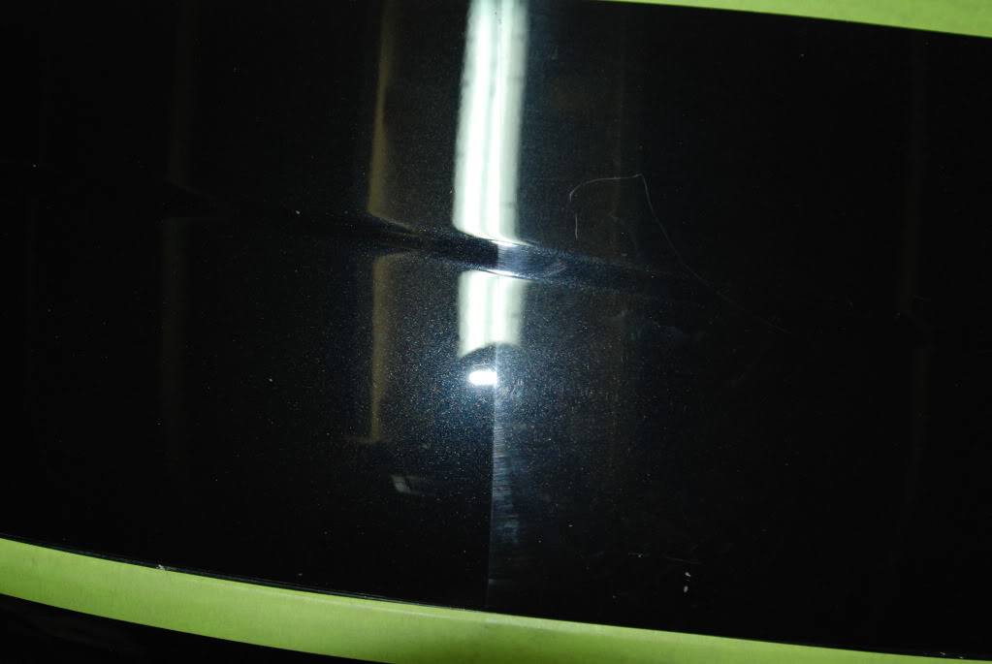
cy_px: 332
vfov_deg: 37.0
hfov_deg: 53.1
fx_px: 993
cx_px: 496
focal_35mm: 36
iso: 500
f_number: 4.5
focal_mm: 24
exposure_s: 1/60
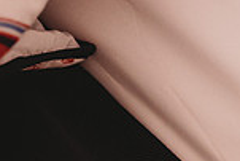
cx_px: 445
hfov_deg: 17.5
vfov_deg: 14.7
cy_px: 14
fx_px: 614
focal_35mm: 92
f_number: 2.2
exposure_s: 1/160
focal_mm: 24
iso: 800
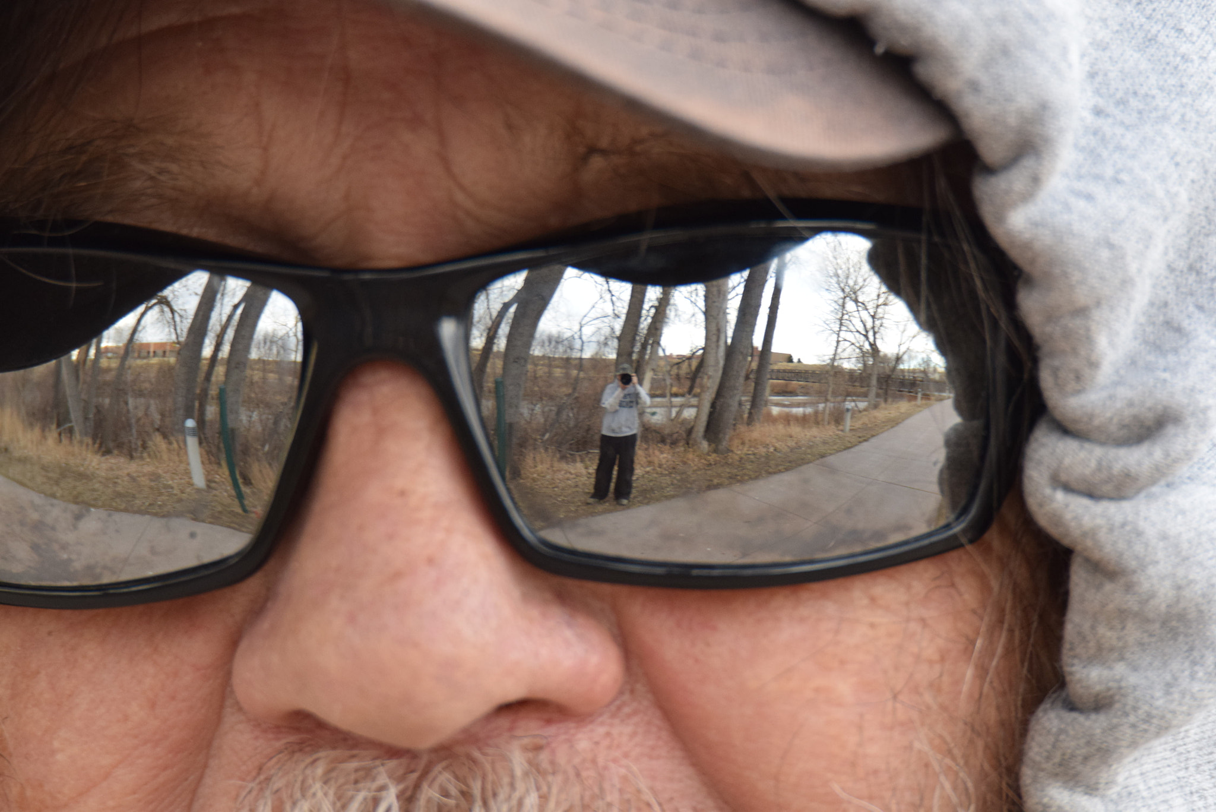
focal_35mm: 900
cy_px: 406
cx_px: 608
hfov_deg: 2.3
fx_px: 30409
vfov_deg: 1.5
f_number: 6.3
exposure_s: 1/125
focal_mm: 600
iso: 900
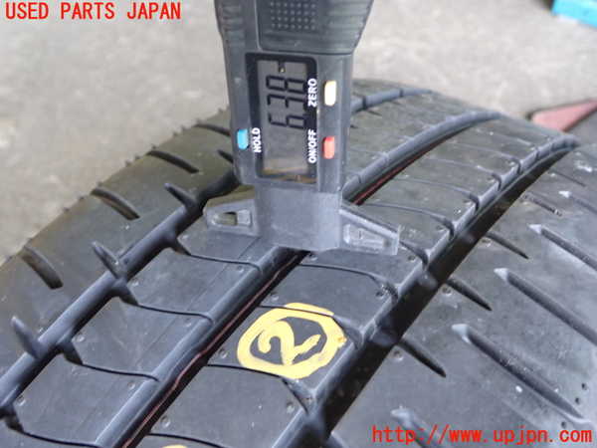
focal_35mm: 32
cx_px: 298
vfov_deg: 44.2
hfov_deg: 56.8
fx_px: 552
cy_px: 224
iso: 400
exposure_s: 1/30
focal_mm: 5.79
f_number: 2.4
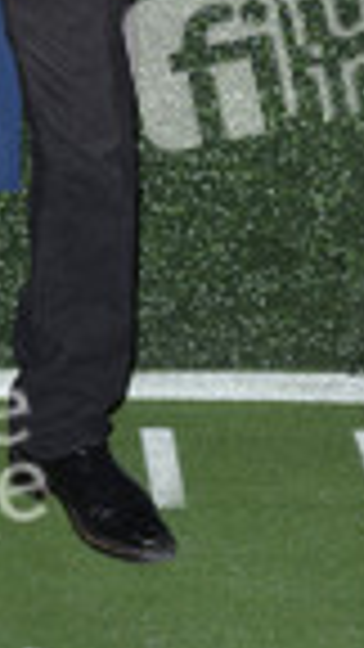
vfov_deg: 14.2
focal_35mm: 146
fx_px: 2505
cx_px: -52
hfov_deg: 8.2
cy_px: -180
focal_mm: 50
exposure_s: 1/250
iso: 500
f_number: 6.3
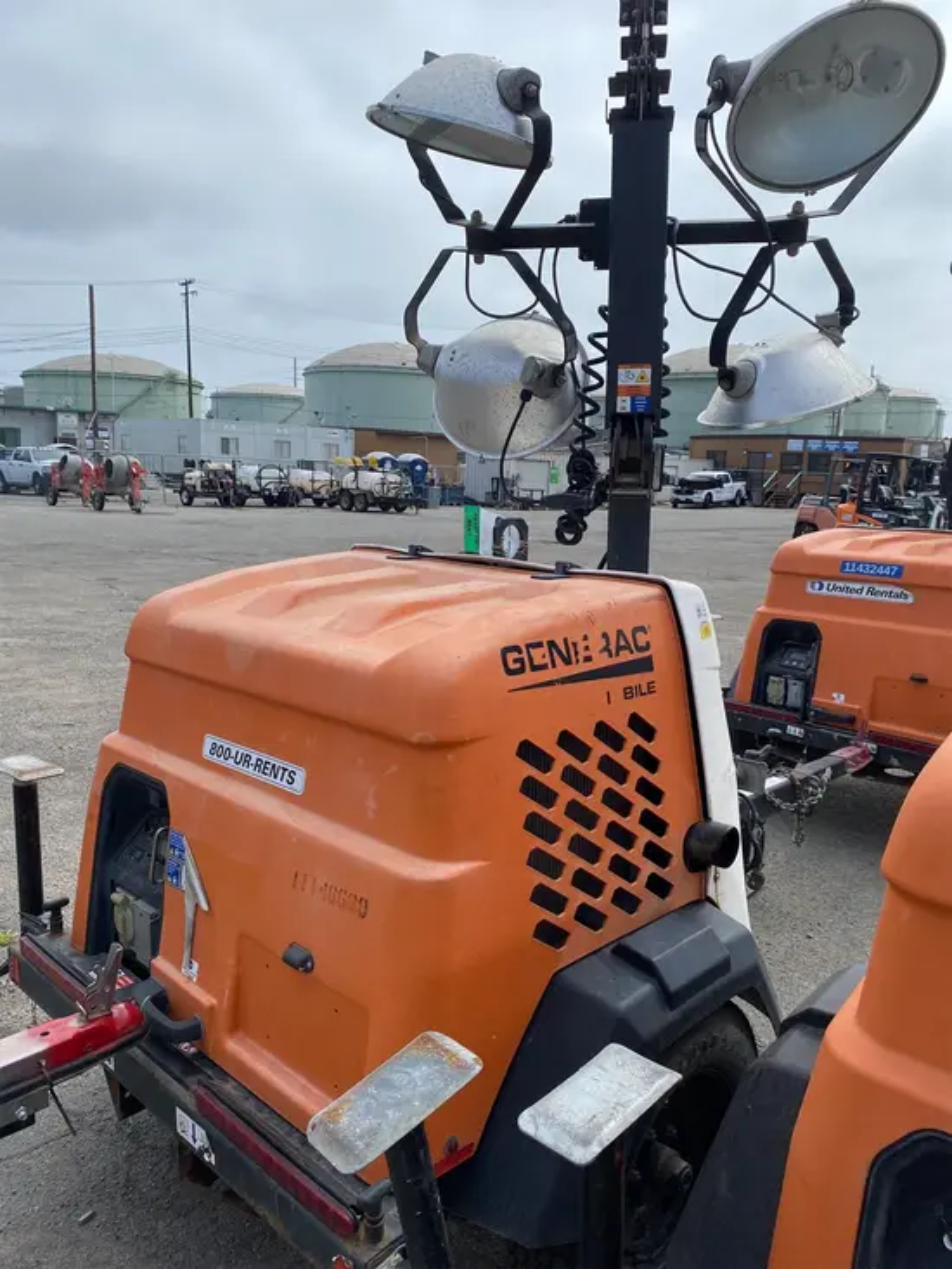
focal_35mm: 26
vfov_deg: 67.3
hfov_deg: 53.1
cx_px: 476
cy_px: 634
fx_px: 953
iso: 32
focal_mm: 4.25
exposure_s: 1/3300
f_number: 1.8
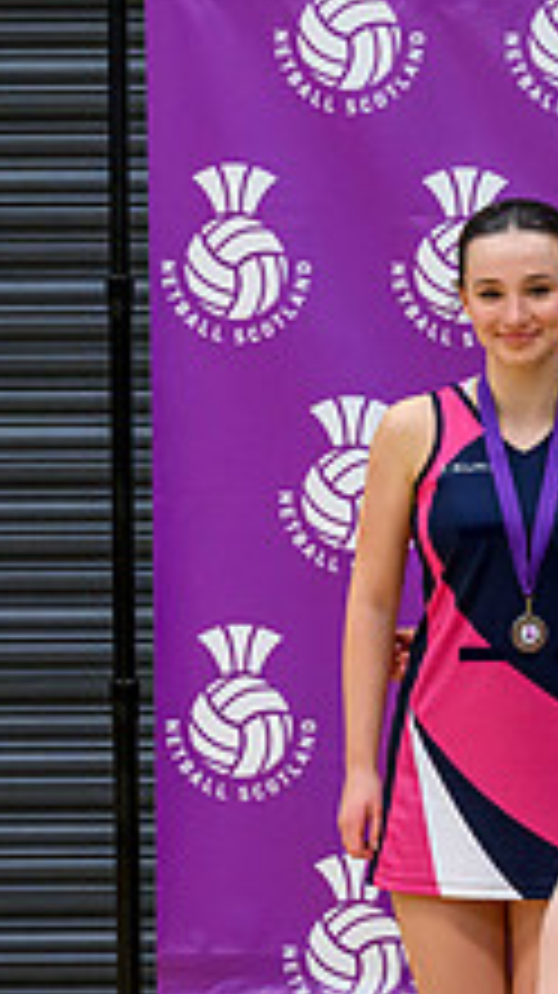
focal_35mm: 179
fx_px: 4717
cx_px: 1136
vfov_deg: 12.0
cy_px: 708
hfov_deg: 6.6
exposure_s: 1/500
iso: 5000
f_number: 4
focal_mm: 53
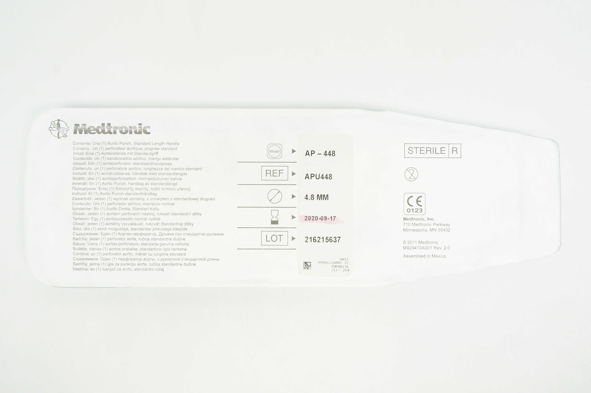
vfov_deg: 36.8
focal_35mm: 36
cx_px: 296
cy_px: 196
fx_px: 590
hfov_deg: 53.2
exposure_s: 1/15
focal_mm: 24
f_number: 10
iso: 400
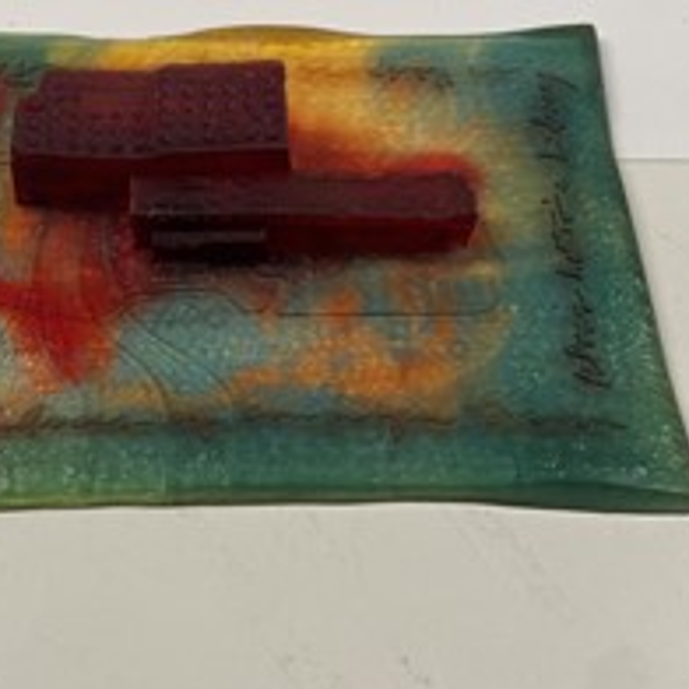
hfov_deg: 35.8
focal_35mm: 47
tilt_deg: -56.0
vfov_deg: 36.0
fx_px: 1058
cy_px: 309
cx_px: 253
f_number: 1.8
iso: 100
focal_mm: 4.25
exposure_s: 1/100
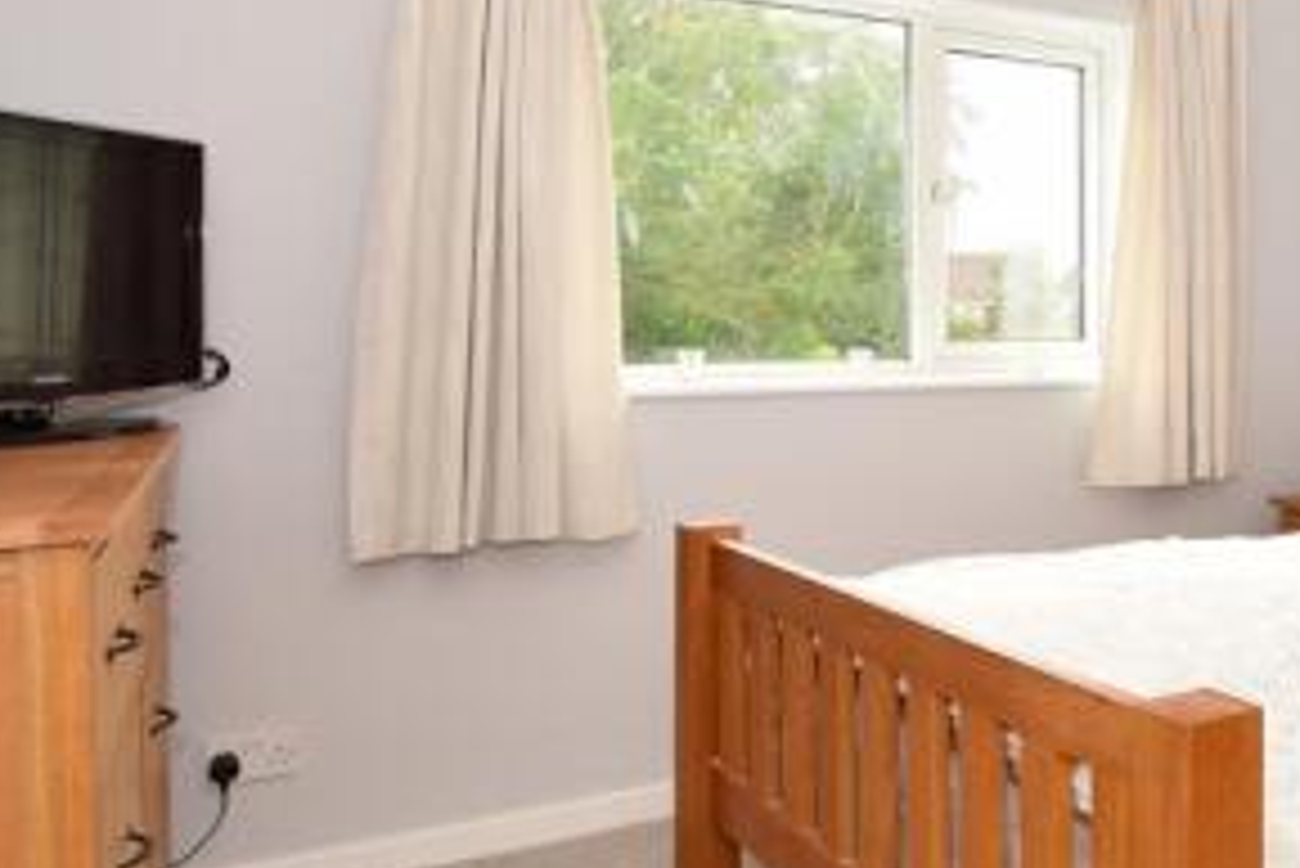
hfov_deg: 48.5
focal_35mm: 34
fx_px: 1228
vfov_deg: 38.5
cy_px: 295
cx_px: 1224
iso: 400
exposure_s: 1/50
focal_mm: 10
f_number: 8
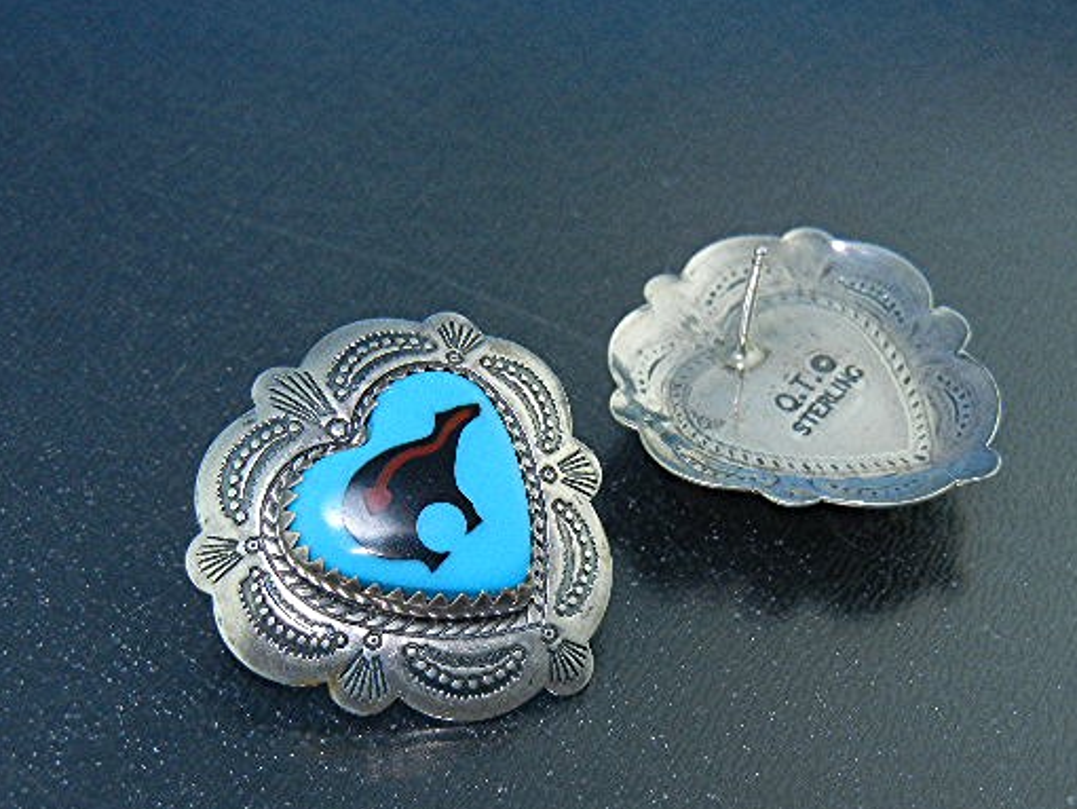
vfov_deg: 19.9
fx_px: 2303
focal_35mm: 74
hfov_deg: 26.3
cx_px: 558
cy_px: 469
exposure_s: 1/30
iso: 232
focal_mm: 10.6
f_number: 4
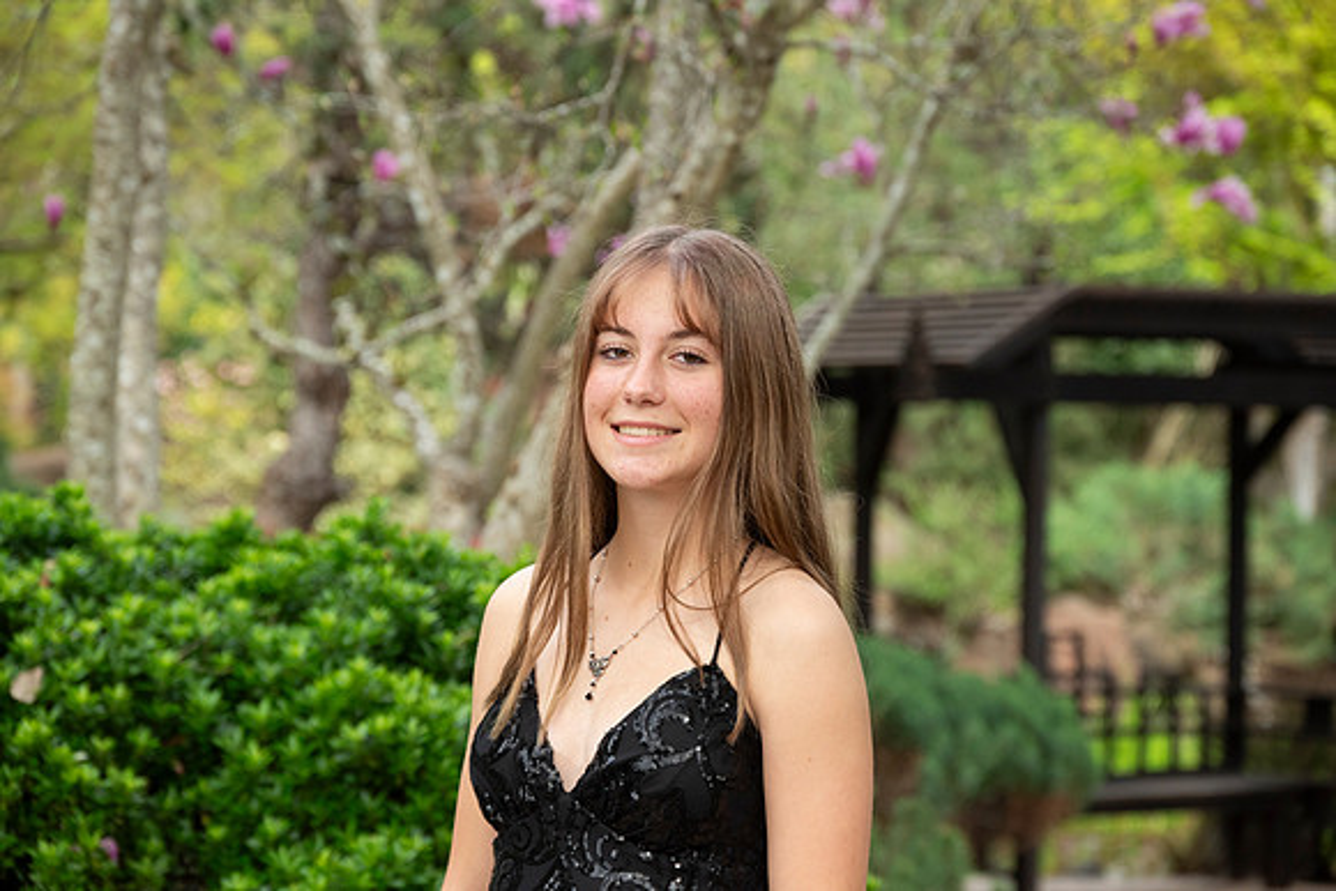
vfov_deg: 12.5
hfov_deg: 18.6
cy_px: 446
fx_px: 4083
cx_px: 668
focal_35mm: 110
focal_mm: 110
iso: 1250
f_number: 6.3
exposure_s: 1/800
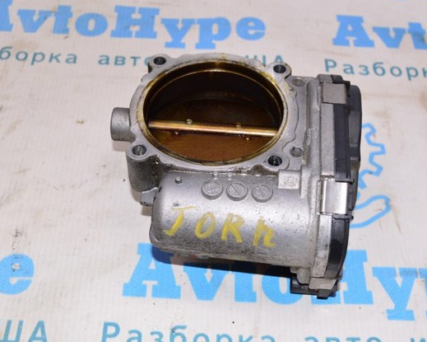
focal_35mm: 52
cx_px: 217
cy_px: 173
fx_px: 657
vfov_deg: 29.1
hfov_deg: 36.0
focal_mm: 30
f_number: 8
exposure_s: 1/160
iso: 1600
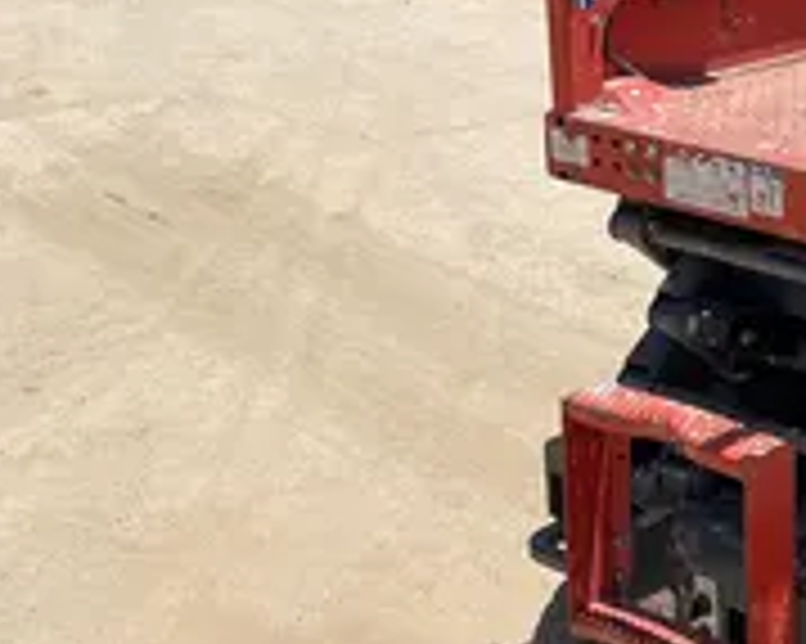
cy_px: 110
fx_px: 1860
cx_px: 1076
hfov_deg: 21.8
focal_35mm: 78
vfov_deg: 19.4
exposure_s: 1/5076
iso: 50
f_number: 1.6
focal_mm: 5.1
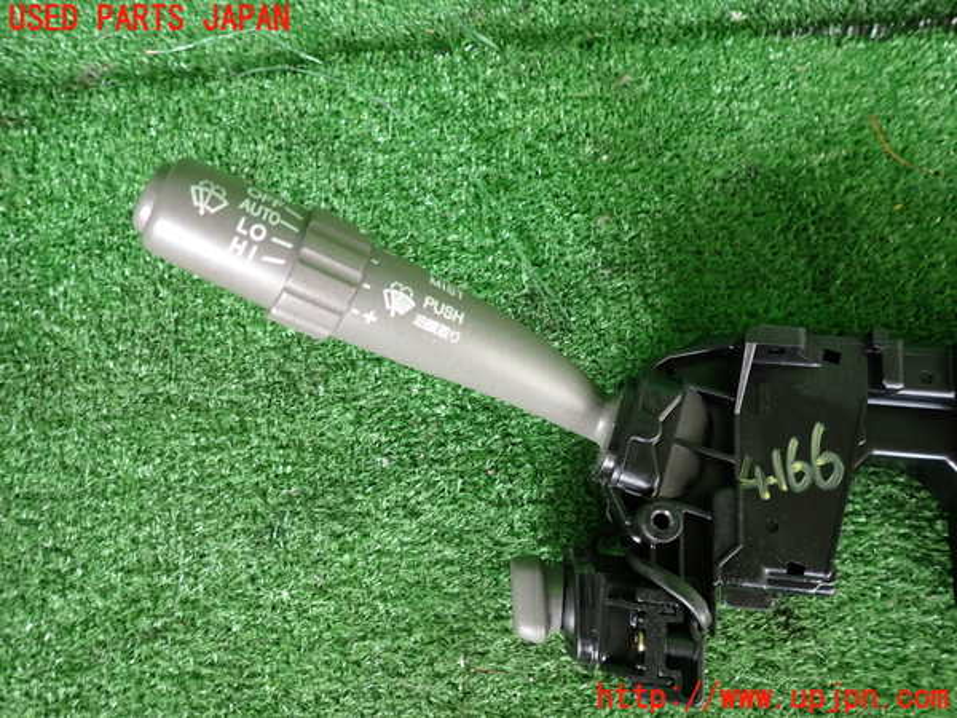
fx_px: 691
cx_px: 478
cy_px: 359
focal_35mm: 25
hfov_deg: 69.4
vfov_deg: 54.9
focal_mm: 4.5
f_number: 2
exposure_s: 1/40
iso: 200
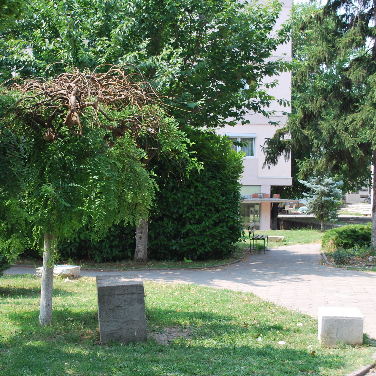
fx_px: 713
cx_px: 131
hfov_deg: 29.4
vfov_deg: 29.6
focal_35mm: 58
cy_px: 188
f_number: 5.6
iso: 100
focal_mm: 30
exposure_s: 1/125
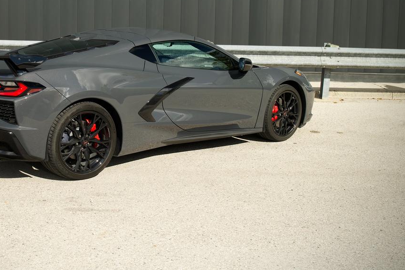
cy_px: 83
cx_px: 126
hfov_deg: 36.4
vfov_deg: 24.9
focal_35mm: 54
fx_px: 608
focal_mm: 24
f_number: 3.2
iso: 250
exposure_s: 1/50
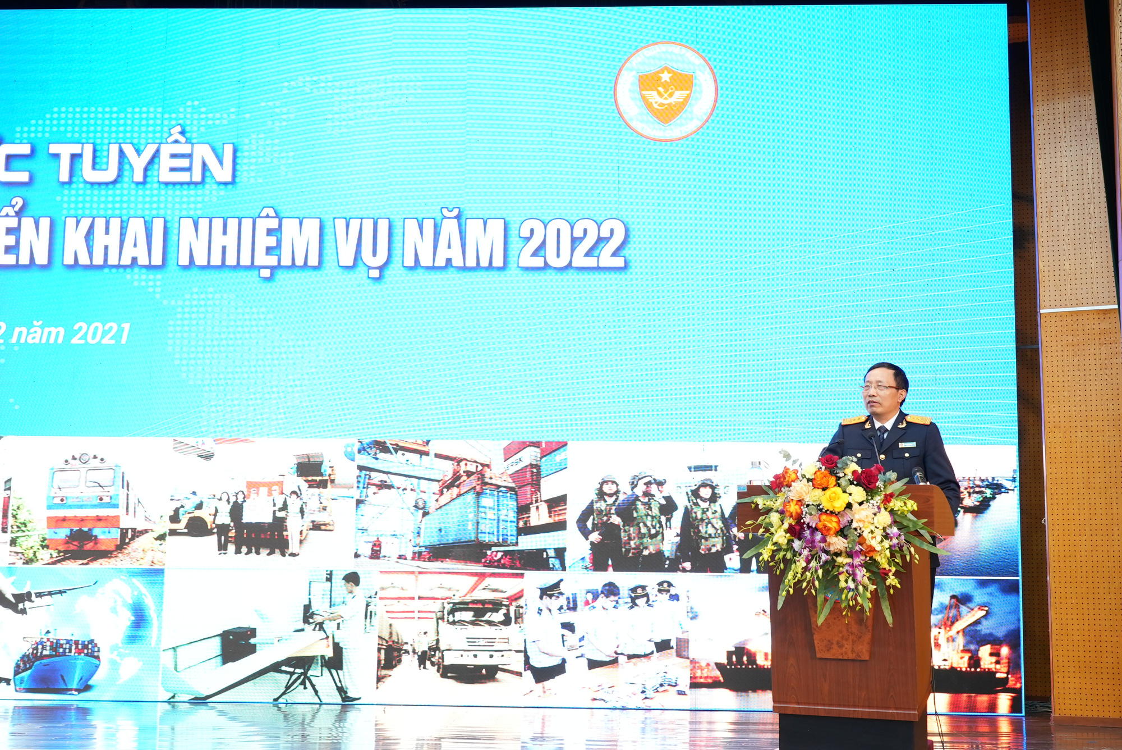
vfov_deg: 29.3
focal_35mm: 46
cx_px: 561
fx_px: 1434
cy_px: 375
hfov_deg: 42.7
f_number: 5
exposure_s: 1/50
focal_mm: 46
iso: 1600
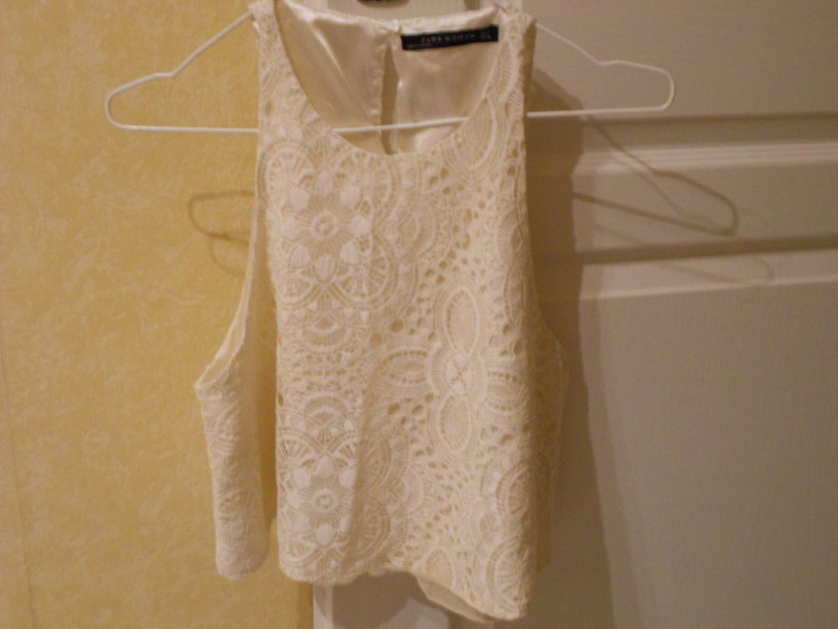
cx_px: 419
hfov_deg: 38.9
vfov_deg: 29.7
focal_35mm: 49
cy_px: 314
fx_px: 1186
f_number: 4.5
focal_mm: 9
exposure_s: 1/10
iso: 400
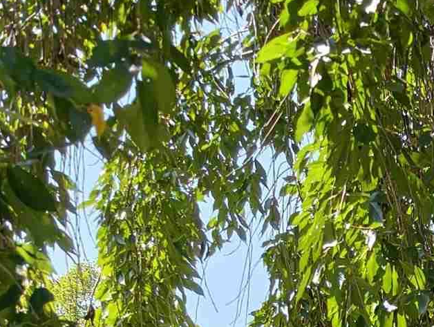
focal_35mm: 112
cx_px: 956
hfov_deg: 13.8
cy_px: 744
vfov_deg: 11.4
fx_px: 1406
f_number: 1.68
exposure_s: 1/181
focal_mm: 6.25
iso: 50
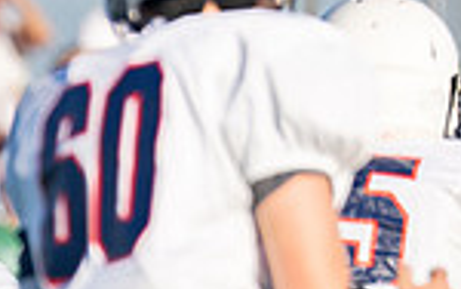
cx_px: -408
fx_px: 18558
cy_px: 505
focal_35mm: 1476
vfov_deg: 0.9
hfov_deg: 1.4
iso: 200
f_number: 2.8
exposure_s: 1/4000
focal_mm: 200
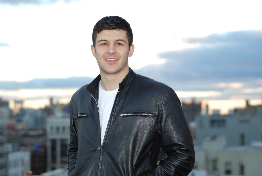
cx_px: 131
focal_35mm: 75
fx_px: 547
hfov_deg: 27.0
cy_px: 88
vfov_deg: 18.2
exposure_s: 1/160
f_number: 2.8
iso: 100
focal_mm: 50
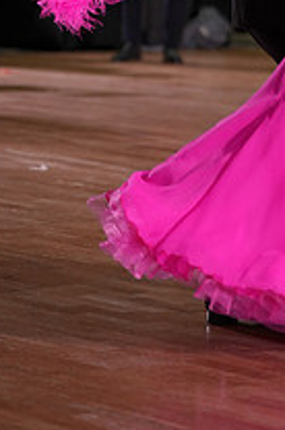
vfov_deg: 9.3
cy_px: -110
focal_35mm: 218
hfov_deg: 6.2
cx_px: 371
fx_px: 2597
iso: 640
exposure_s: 1/400
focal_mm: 78
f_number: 2.8
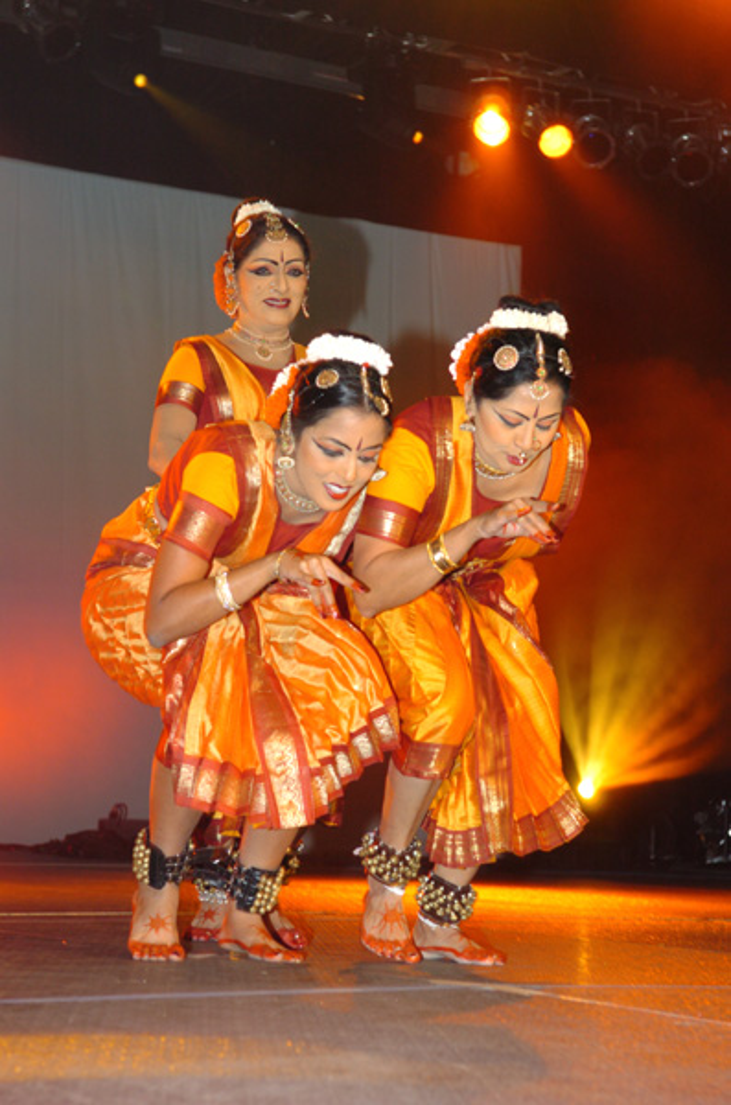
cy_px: 552
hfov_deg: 16.5
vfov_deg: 24.7
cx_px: 366
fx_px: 2526
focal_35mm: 82
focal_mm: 55
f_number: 4
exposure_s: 1/60
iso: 400
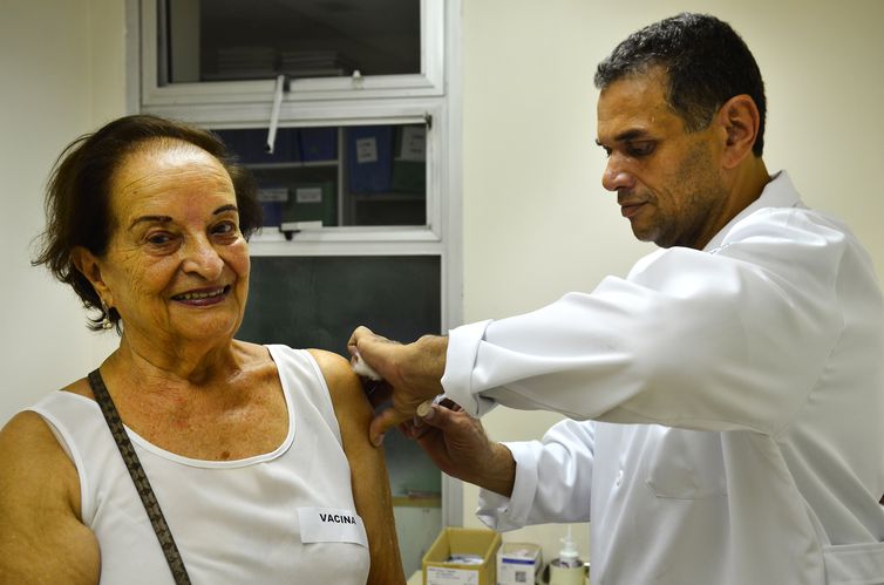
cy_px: 292
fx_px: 955
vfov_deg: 34.0
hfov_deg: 49.7
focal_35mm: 39
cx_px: 442
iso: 400
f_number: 4
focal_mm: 26
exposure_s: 1/80
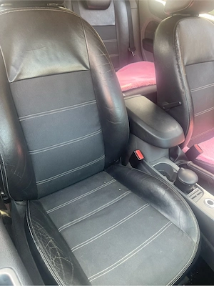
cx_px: 107
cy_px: 143
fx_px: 206
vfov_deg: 69.4
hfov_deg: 54.9
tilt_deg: -38.6
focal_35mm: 25
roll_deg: -5.9
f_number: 1.6
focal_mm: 5.1
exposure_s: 1/120
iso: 125
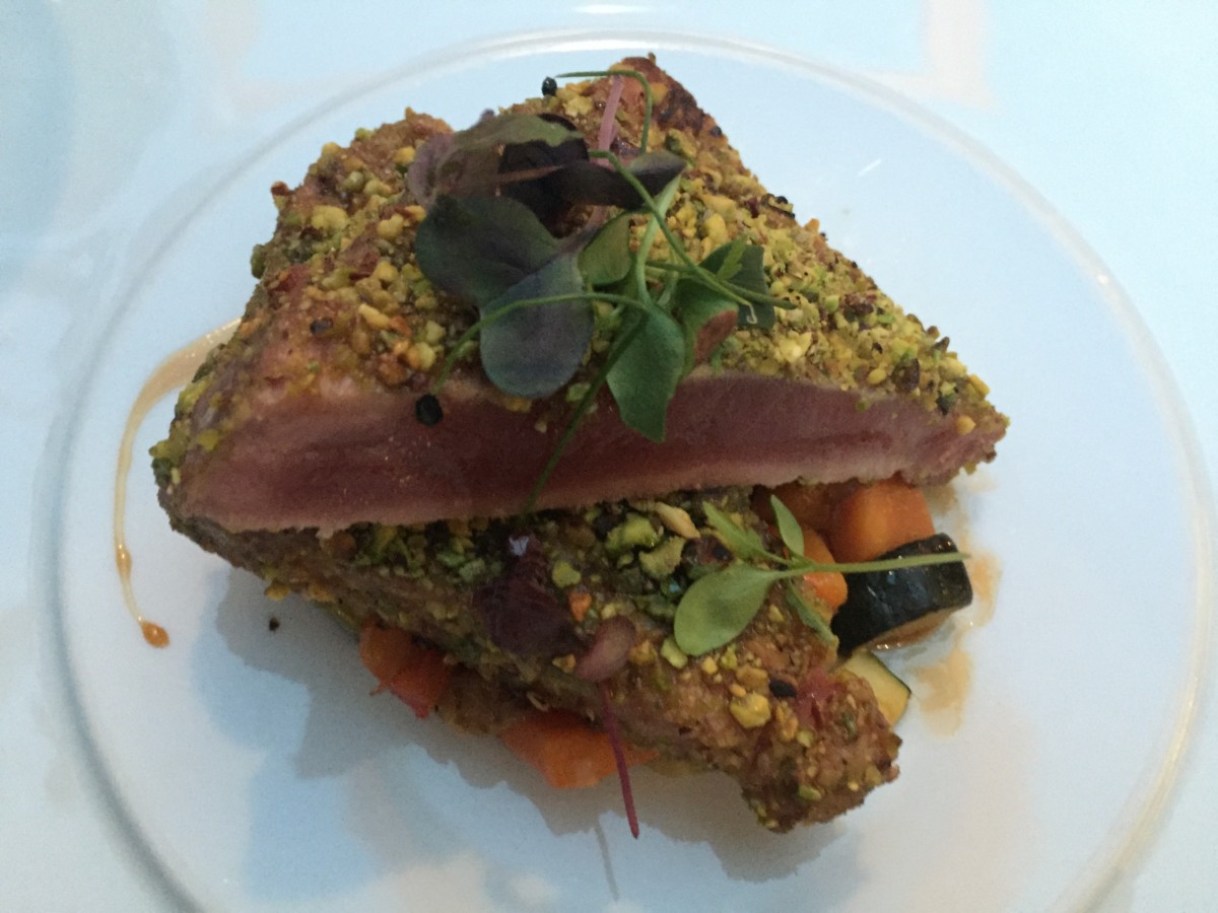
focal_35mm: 29
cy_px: 456
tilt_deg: -66.2
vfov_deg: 48.2
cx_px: 609
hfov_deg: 61.7
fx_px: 1020
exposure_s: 1/17
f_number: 2.2
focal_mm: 4.15
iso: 400
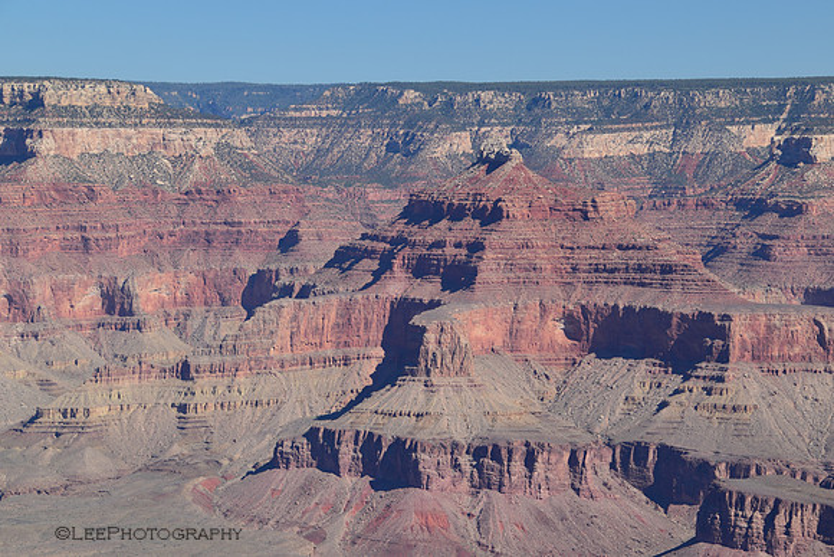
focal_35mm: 120
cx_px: 417
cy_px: 278
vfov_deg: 11.4
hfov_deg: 17.1
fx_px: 2781
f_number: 8
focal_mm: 80
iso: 100
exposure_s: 1/125
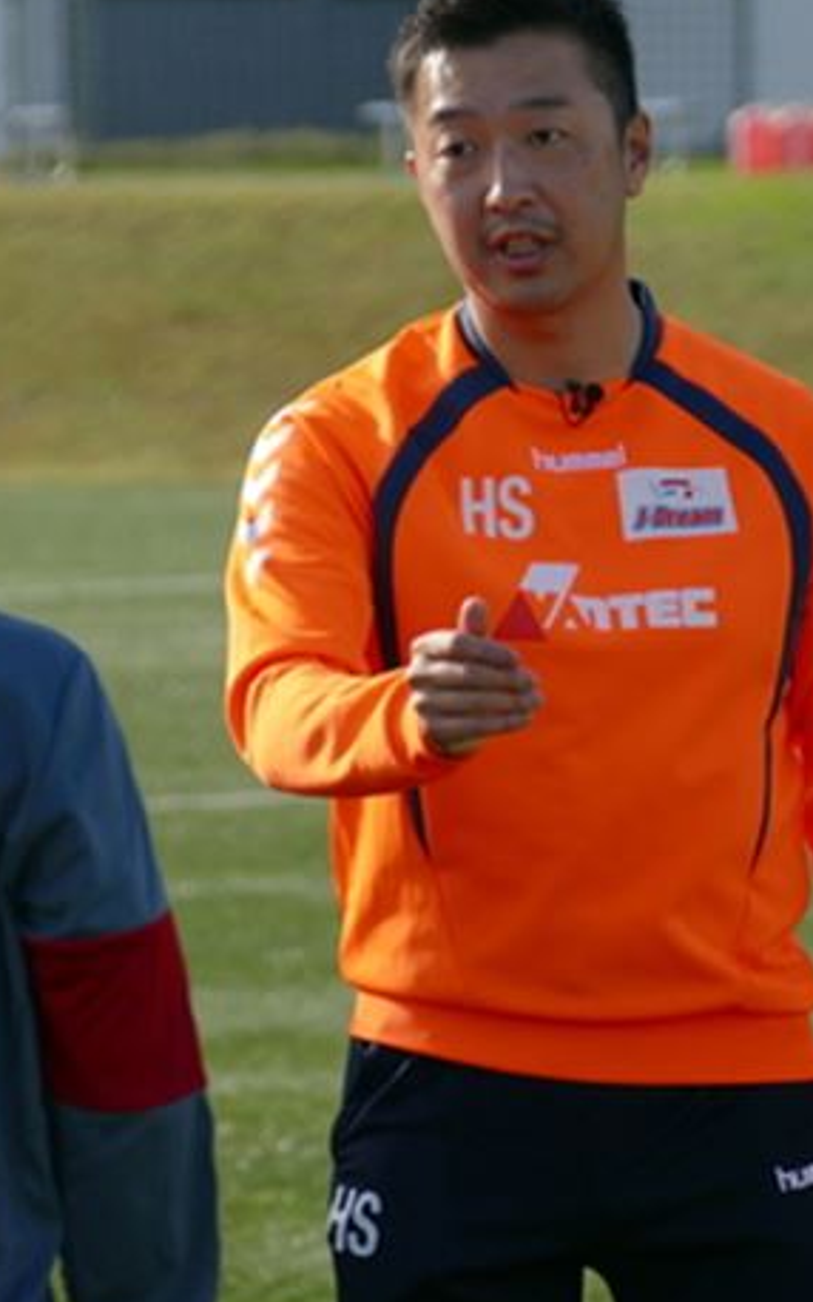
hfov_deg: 2.5
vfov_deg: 4.0
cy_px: 679
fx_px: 18553
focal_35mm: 523
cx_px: 418
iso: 125
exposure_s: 1/800
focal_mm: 107.42
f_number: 4
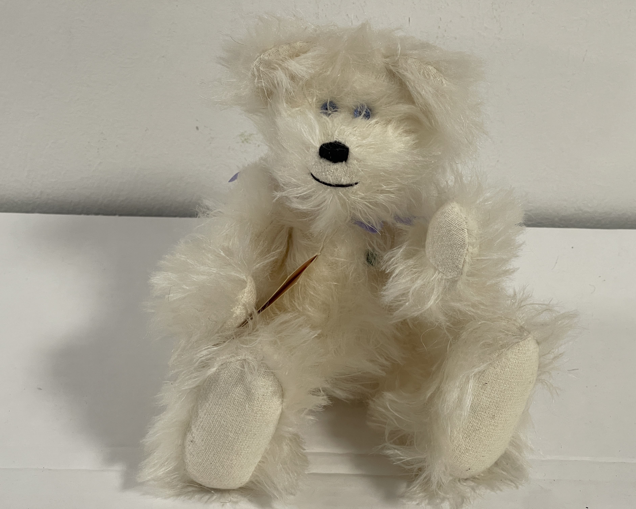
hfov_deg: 28.3
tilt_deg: -28.2
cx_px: 336
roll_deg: -2.5
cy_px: 255
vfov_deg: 22.8
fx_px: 1261
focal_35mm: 67
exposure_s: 1/50
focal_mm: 7.5
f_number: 2.2
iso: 160
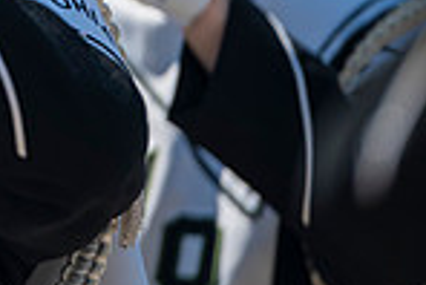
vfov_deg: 1.8
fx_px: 9251
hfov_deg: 2.6
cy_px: -202
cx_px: -394
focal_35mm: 781
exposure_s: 1/1600
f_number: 2.8
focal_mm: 200
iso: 100
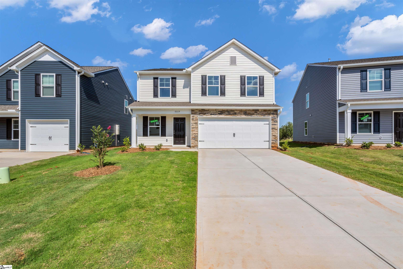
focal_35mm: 16
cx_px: 202
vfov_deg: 73.7
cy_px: 134
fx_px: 179
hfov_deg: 96.7
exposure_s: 1/640
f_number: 9
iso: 160
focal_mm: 16
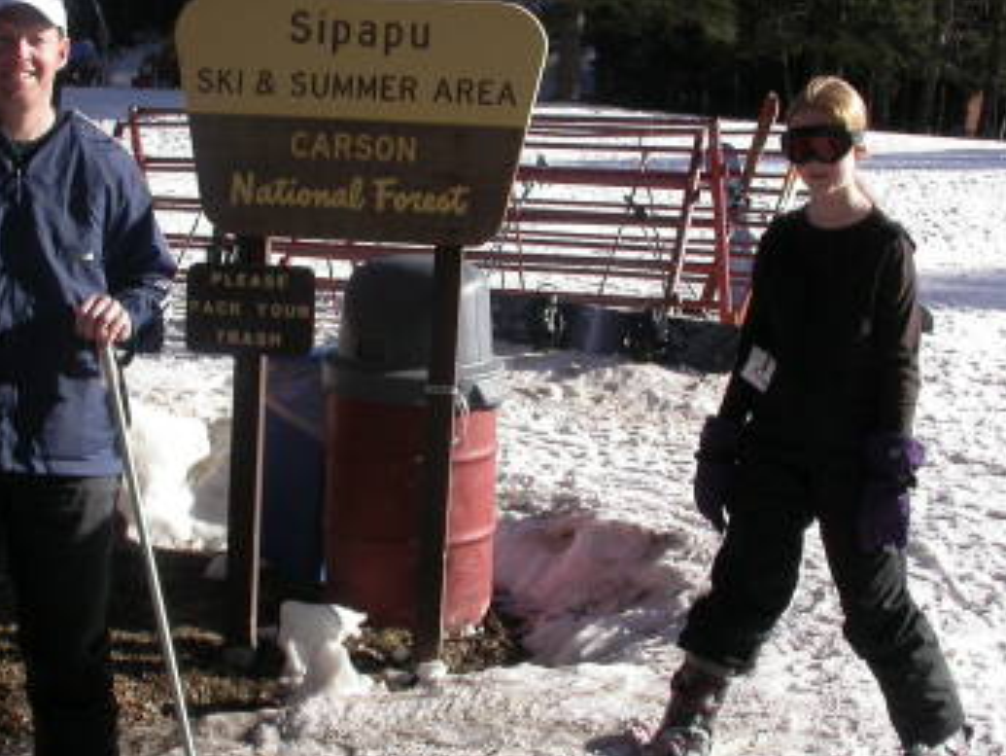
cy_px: 327
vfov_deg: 22.3
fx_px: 1919
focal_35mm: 66
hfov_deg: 29.4
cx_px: 467
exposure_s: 1/309
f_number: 6.7
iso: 100
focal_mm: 7.85
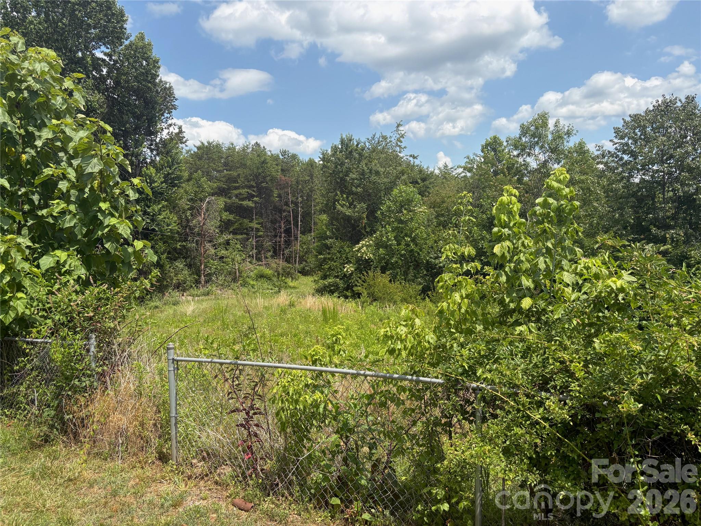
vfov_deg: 53.1
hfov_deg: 67.3
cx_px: 350
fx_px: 527
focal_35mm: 26
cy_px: 263
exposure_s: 1/3125
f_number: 1.6
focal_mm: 5.96
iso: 50
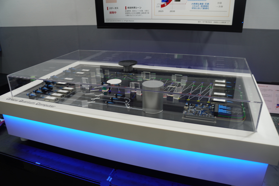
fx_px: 209
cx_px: 140
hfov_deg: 67.4
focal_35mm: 27
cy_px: 93
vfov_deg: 47.9
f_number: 4
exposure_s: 1/40
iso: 100
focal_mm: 18
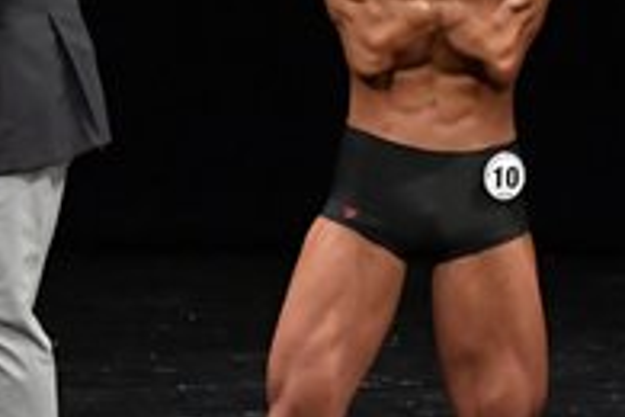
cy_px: 122
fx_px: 12603
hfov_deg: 2.8
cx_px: 341
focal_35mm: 726
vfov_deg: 1.9
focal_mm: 122
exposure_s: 1/400
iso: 3200
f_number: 5.6
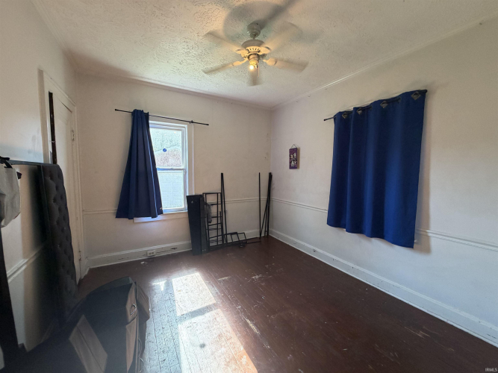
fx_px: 201
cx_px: 249
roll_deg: -1.9
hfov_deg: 102.1
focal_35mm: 14
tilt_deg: -2.2
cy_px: 186
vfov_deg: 85.7
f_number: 2.2
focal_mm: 2.22
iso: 200
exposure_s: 1/60
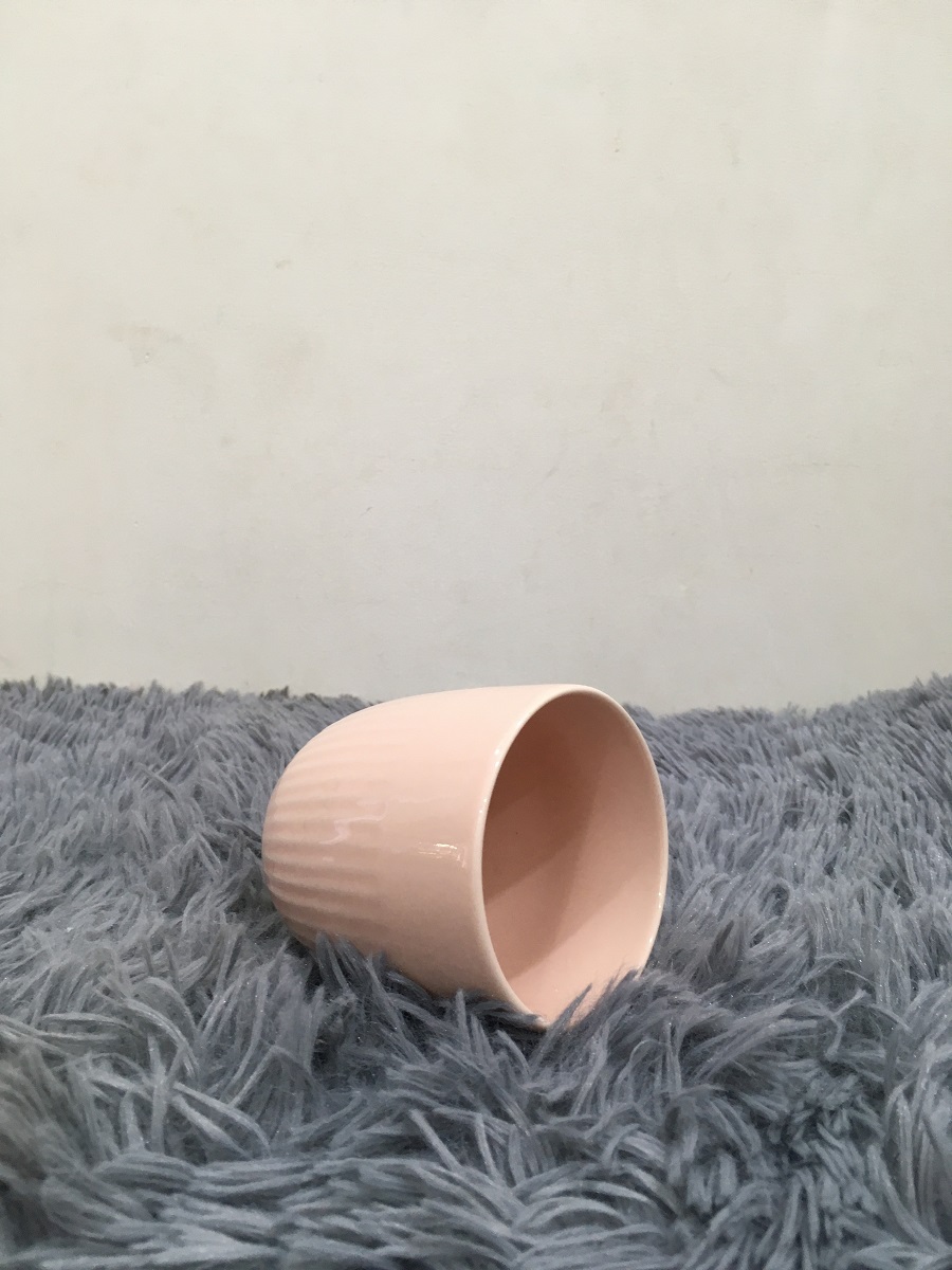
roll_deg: -1.3
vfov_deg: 61.7
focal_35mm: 29
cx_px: 476
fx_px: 1063
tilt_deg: -10.1
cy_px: 635
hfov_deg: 48.2
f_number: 2.2
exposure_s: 1/33
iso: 80
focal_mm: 4.15
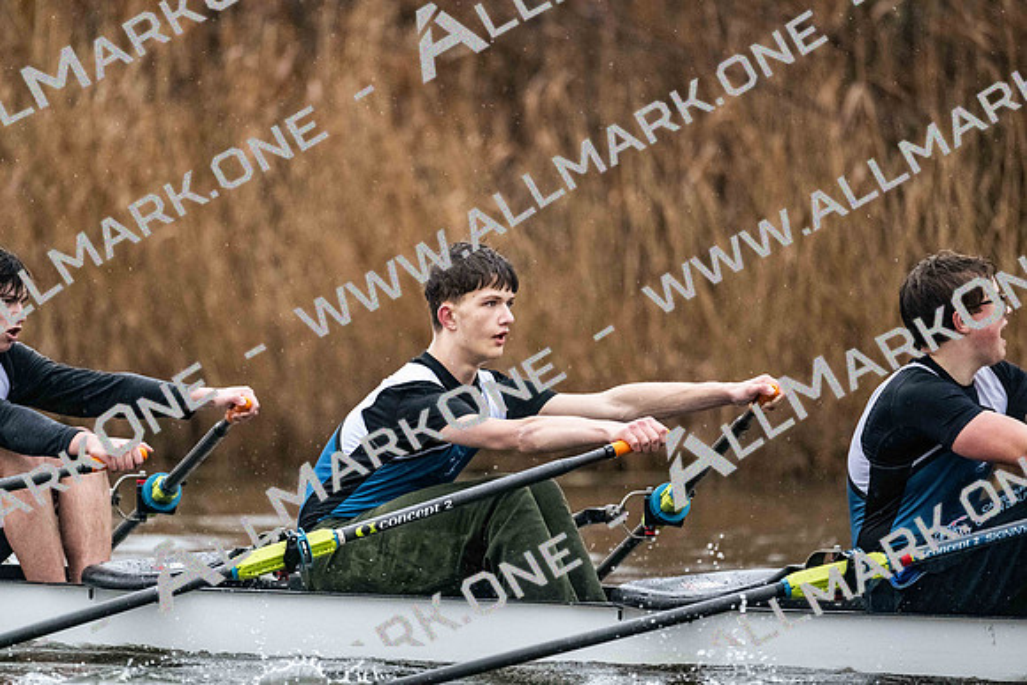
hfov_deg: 5.2
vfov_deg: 3.4
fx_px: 11413
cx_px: 514
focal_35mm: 400
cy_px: 342
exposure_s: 1/1600
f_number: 4.5
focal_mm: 400
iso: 7200
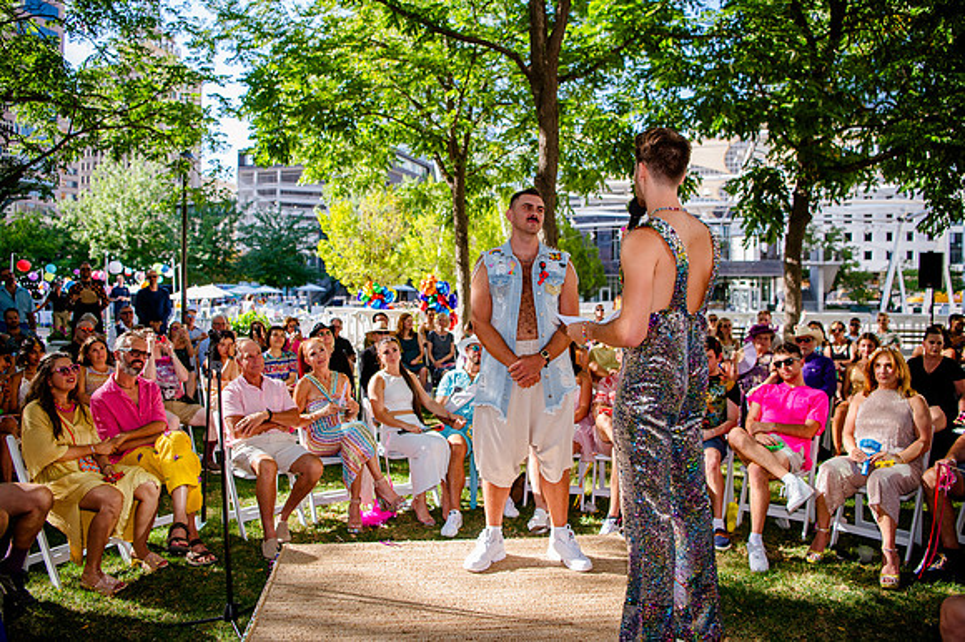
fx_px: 664
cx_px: 482
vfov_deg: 51.6
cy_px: 310
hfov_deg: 72.0
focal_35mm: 25
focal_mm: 24
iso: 200
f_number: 3.2
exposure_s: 1/500
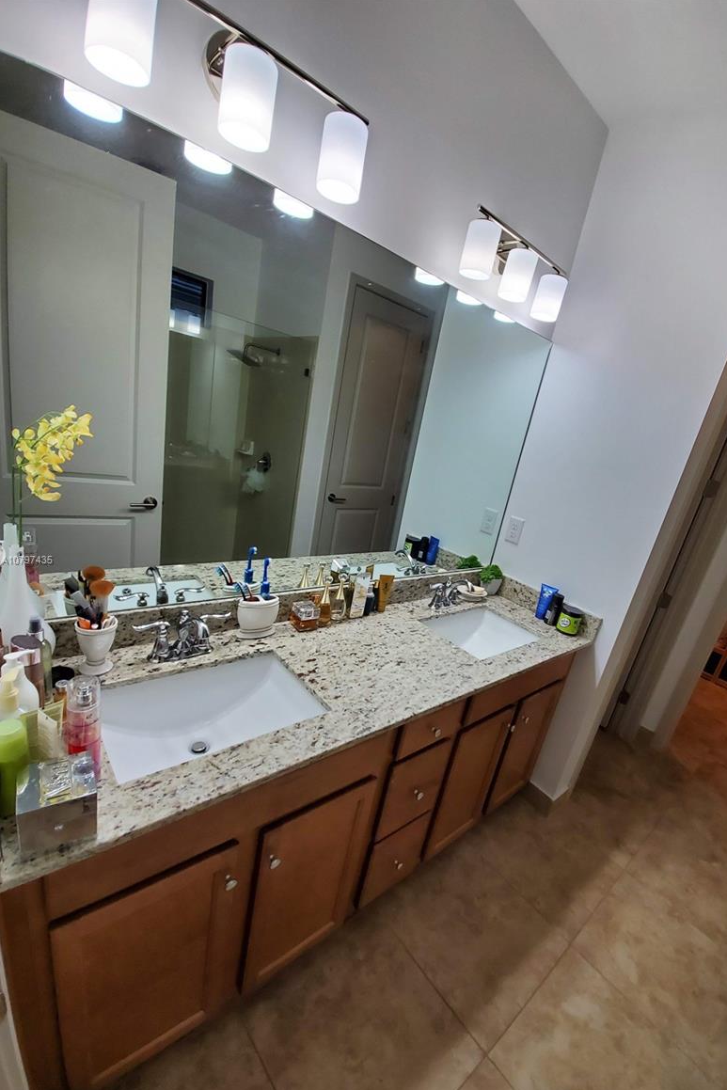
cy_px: 561
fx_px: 424
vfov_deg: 104.2
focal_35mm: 14
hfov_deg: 81.1
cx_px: 392
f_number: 2.2
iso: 80
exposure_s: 1/59
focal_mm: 1.8
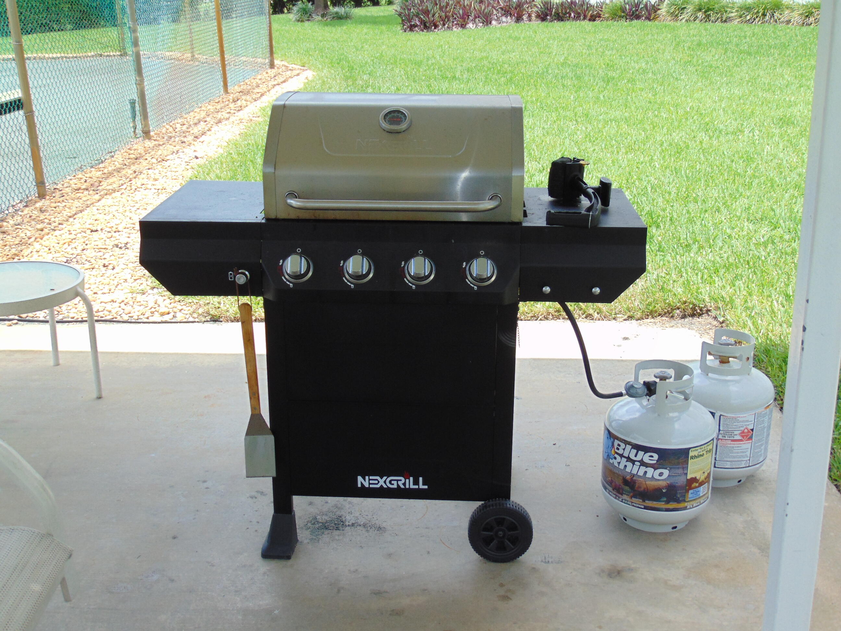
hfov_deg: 44.8
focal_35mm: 42
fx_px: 1020
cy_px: 316
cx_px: 420
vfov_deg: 34.3
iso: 80
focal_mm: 7.6
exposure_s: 1/400
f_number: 3.3
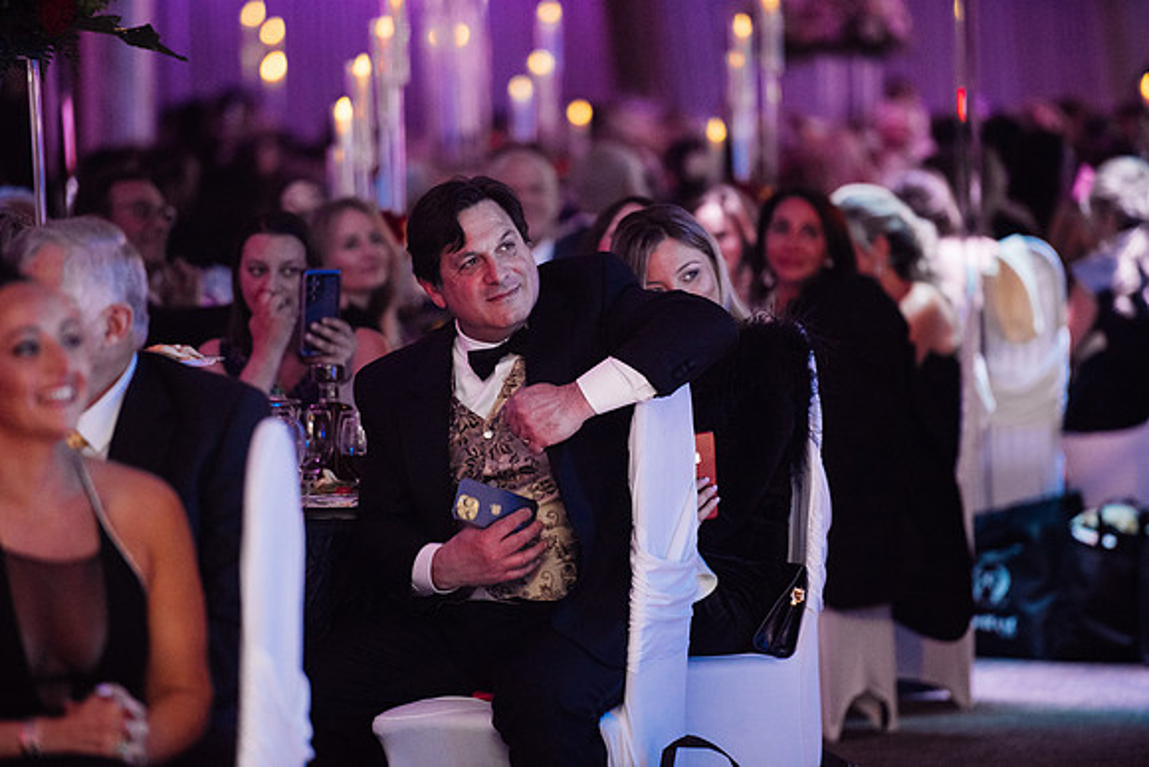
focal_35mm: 200
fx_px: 6385
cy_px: 384
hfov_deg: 10.3
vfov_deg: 6.9
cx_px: 574
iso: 3200
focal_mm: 200
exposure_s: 1/200
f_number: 2.8
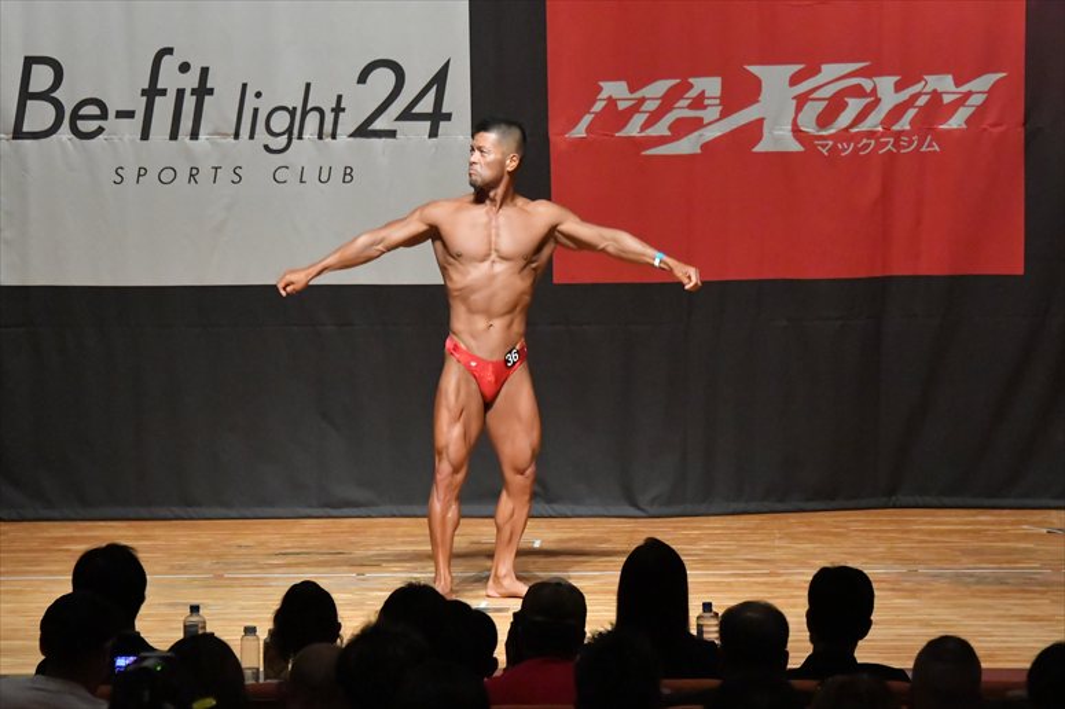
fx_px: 6417
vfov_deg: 6.3
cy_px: 354
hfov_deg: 9.5
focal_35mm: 217
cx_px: 532
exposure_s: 1/400
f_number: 5.6
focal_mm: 145
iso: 12800
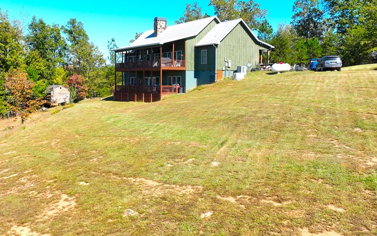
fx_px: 390
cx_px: 151
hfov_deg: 51.2
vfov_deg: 33.5
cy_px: 95
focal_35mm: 38
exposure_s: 1/100
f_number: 2.8
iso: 120
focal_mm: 12.29
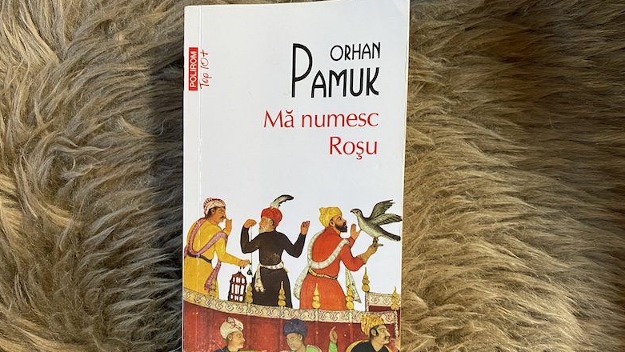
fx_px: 481
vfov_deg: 40.1
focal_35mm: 29
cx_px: 318
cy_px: 205
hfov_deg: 66.0
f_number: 1.8
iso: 320
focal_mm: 4.25
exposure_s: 1/60
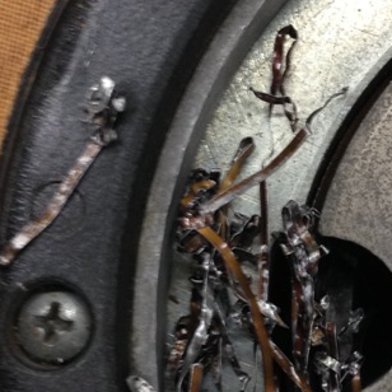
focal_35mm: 97
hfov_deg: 17.7
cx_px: 337
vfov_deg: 17.9
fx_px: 1243
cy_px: 190
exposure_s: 1/20
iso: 100
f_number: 2.4
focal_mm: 4.12
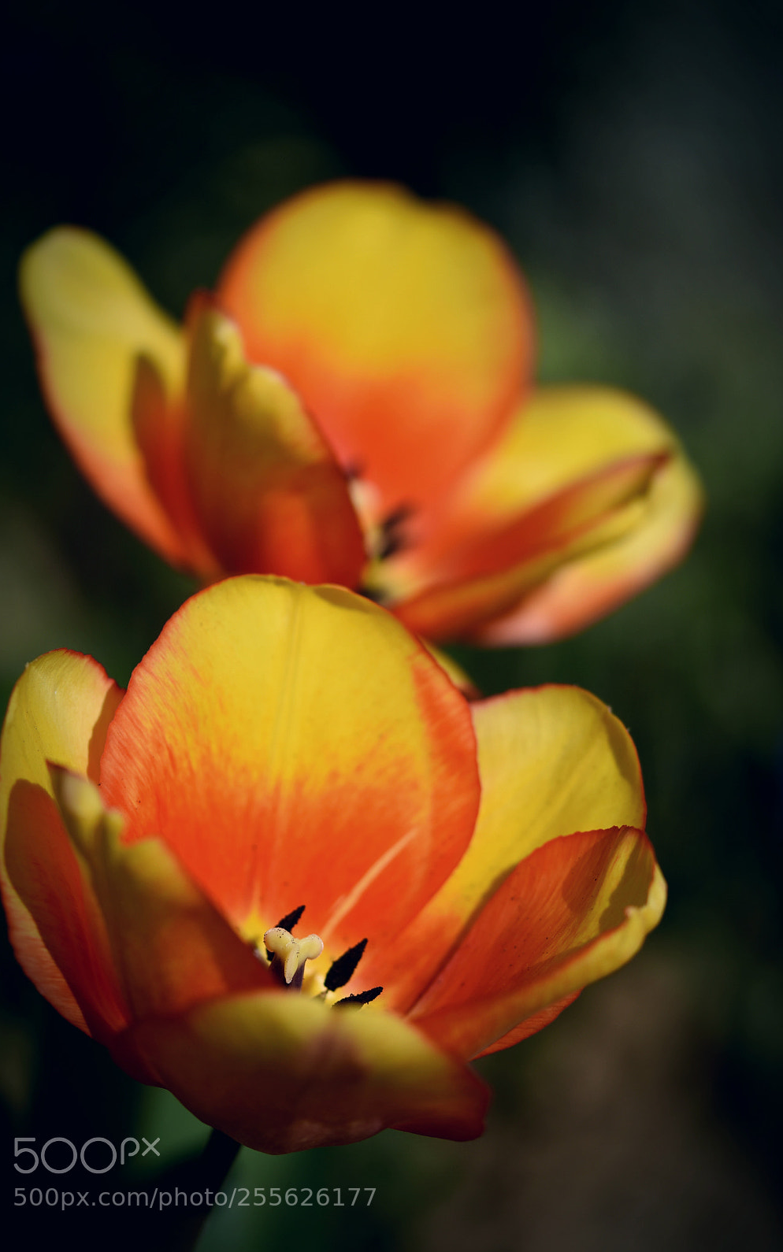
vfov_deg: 13.0
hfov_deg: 8.1
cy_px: 629
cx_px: 384
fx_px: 5514
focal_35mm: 162
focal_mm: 105
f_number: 3.3
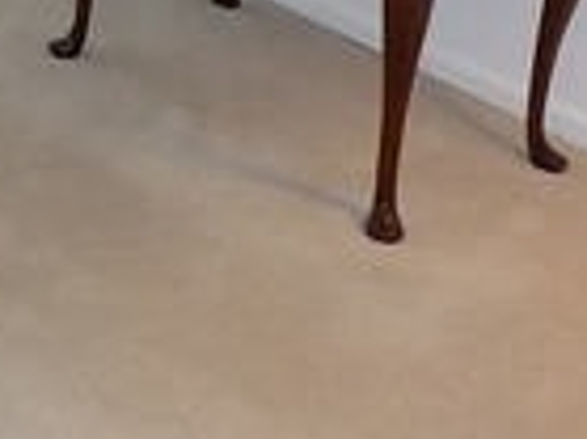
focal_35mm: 106
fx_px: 1796
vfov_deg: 12.9
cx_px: -198
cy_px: -304
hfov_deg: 17.3
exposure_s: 1/30
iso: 220
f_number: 3.1
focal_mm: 4
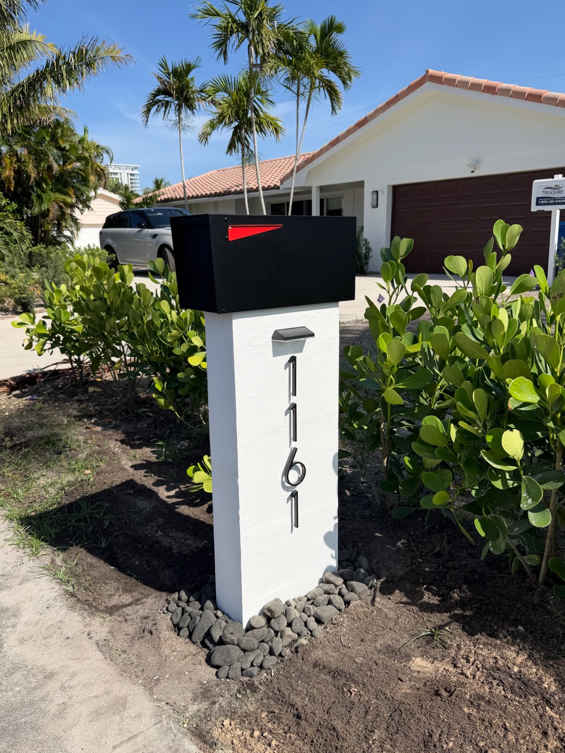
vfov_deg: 65.3
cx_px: 284
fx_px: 587
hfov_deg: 51.4
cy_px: 391
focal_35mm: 27
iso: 80
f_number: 1.78
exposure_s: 1/4975
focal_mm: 6.76
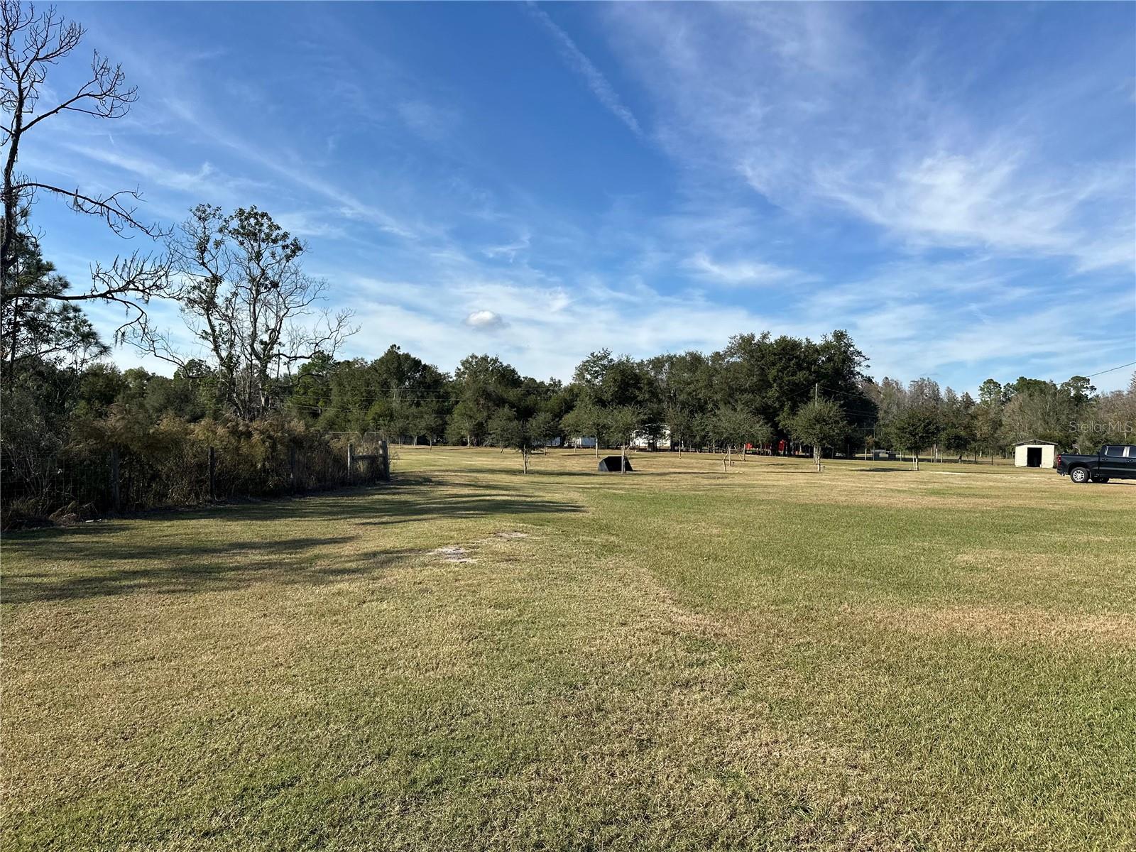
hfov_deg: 71.6
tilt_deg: +1.4
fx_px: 788
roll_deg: -2.2
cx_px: 568
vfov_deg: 56.8
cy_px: 426
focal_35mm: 24
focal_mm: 6.86
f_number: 1.78
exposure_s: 1/5263
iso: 80
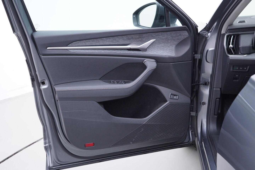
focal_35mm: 36
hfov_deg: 53.1
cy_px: 85
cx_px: 128
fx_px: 255
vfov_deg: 36.9
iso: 125
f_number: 2.8
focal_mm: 24
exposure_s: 1/40
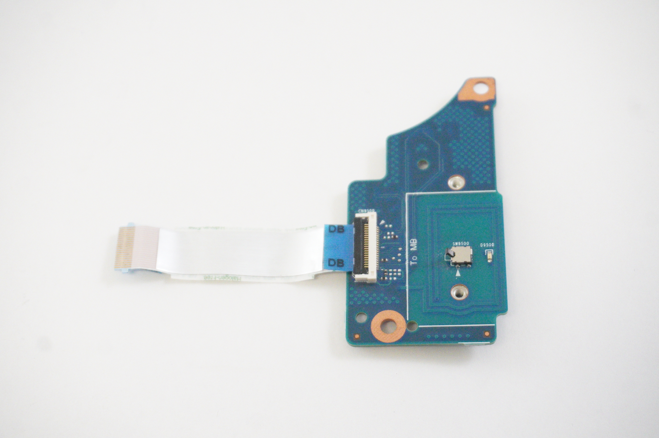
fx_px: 1180
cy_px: 219
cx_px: 330
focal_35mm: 64
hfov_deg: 31.2
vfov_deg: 21.0
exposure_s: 1/250
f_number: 6.3
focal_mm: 43
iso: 8000
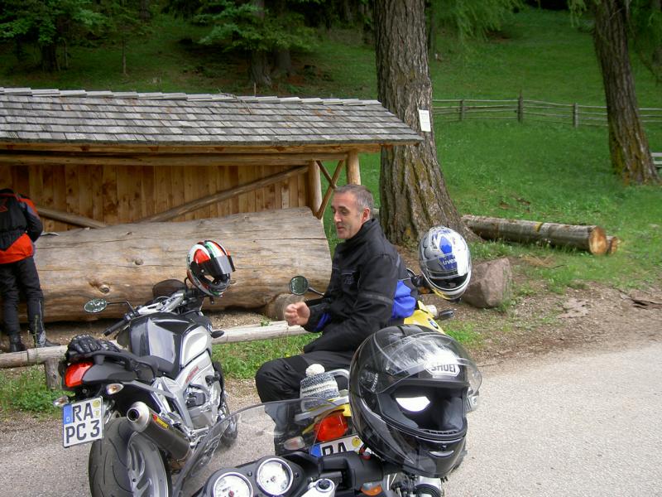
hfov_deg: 47.9
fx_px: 746
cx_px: 331
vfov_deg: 36.8
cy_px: 248
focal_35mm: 39
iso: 100
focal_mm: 8
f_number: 2.8
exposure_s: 1/80
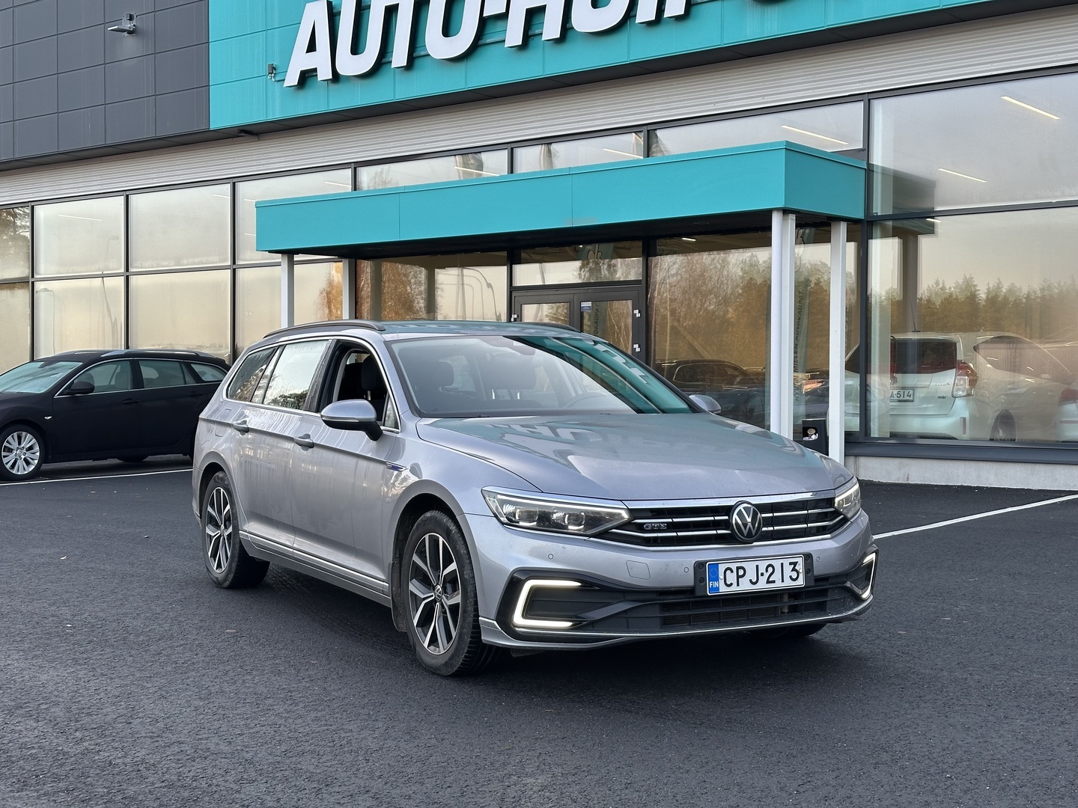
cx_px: 539
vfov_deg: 30.3
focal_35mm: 48
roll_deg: +0.0
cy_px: 404
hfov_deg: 39.7
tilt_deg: +0.5
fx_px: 1495
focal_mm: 6.86
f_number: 1.78
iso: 50
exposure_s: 1/246
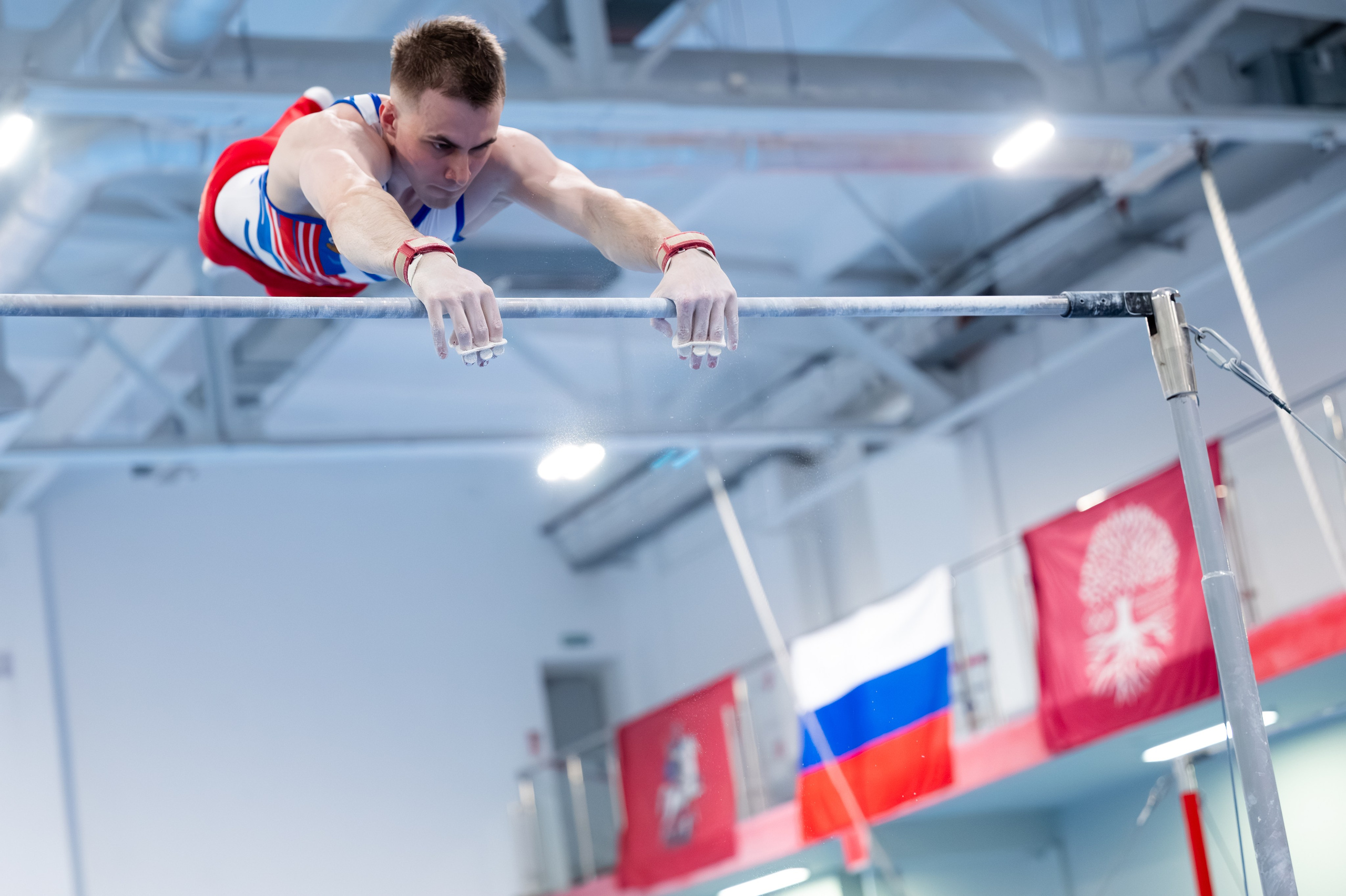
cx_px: 651
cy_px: 466
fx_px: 2955
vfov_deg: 17.2
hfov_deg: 25.7
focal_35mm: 79
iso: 4000
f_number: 2.8
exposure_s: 1/500
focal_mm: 70
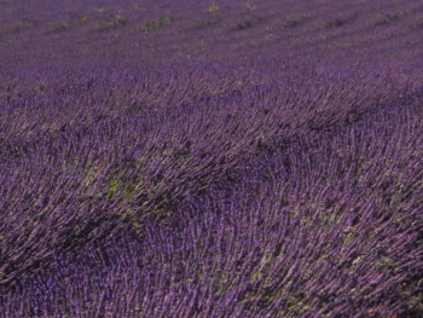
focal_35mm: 588
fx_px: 7190
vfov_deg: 2.5
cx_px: 376
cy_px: 109
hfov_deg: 3.4
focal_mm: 42.6
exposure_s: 1/918
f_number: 5.6
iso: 200
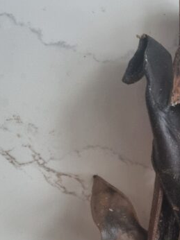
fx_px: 535
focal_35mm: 77
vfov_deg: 24.4
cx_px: 265
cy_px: 228
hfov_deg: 17.3
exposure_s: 1/50
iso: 400
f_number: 1.8
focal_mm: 5.4
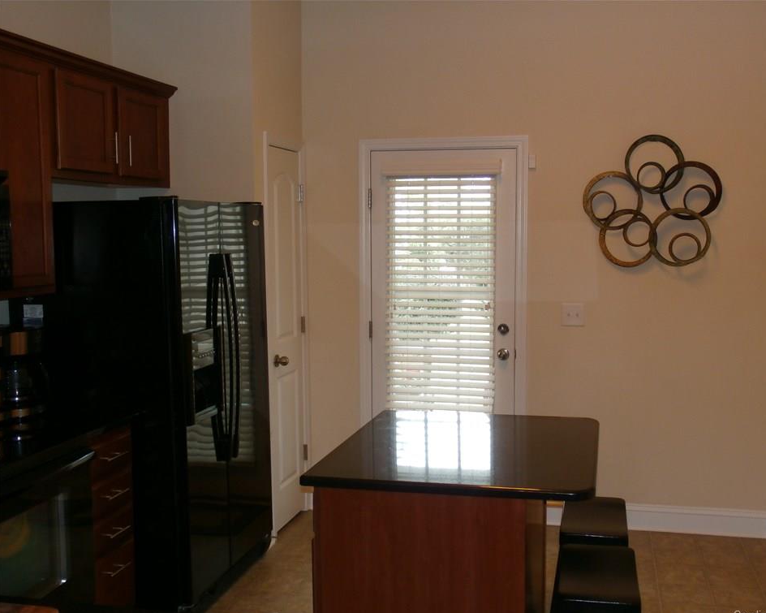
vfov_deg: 41.1
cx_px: 411
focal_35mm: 36
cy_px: 311
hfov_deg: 50.2
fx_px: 816
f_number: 3.4
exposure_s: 1/30
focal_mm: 6
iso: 200
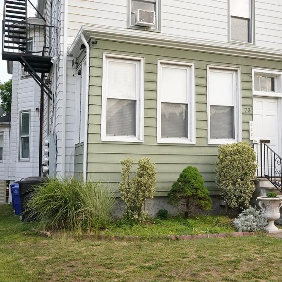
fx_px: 396
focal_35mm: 43
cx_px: 165
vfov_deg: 39.2
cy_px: 141
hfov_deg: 39.1
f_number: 22
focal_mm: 33
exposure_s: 1/250
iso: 5000
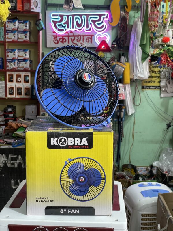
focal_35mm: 52
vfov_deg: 36.8
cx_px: 86
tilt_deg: -7.5
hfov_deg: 28.0
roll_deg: -0.4
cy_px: 116
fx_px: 347
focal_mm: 6
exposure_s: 1/50
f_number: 2
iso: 320
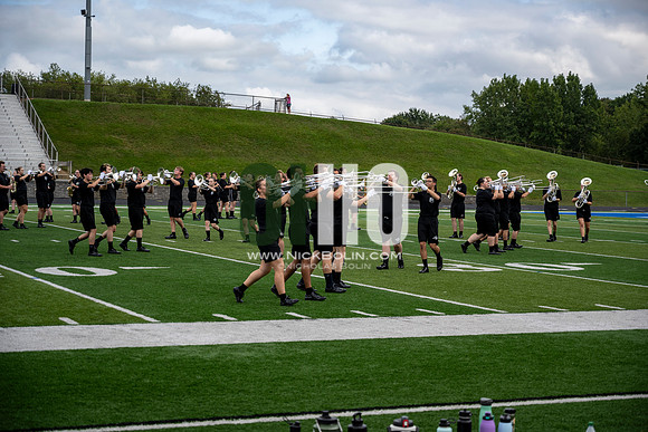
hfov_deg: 28.8
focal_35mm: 70
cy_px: 216
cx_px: 324
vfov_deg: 19.5
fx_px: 1260
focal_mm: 70
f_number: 4
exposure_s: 1/800
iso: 160
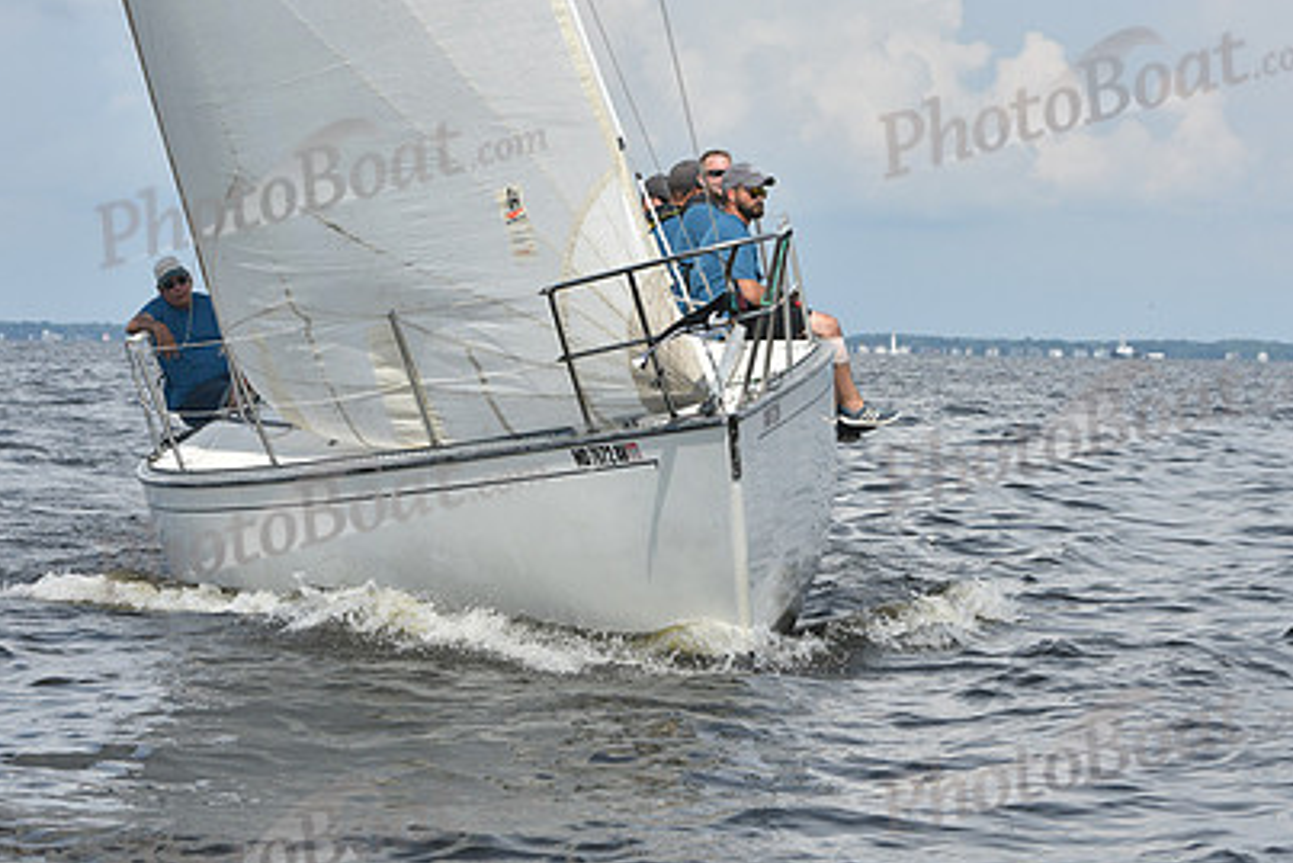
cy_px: 306
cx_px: 715
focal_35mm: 144
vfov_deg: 9.5
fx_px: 5174
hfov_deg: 14.2
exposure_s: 1/1250
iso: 320
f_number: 9
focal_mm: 100
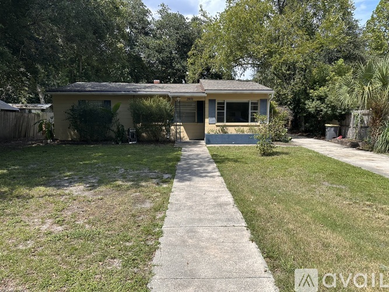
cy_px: 146
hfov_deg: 71.6
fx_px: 270
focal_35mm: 24
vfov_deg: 56.8
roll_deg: -0.8
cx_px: 194
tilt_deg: -6.6
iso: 80
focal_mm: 6.86
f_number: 1.78
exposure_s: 1/1453
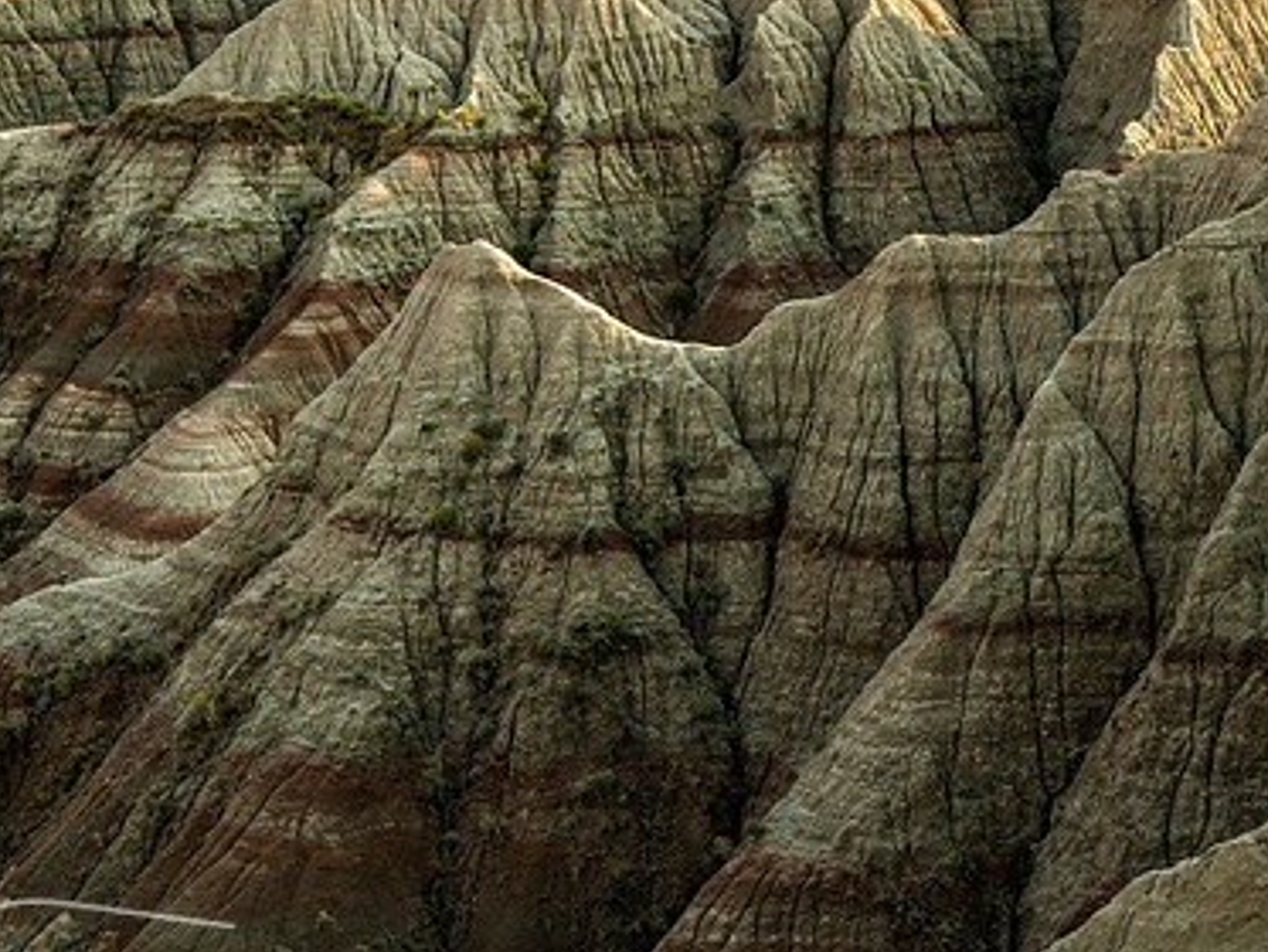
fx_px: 4654
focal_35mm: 127
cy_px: 468
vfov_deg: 11.7
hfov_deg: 15.5
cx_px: 490
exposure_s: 1/13
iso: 64
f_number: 11
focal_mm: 85
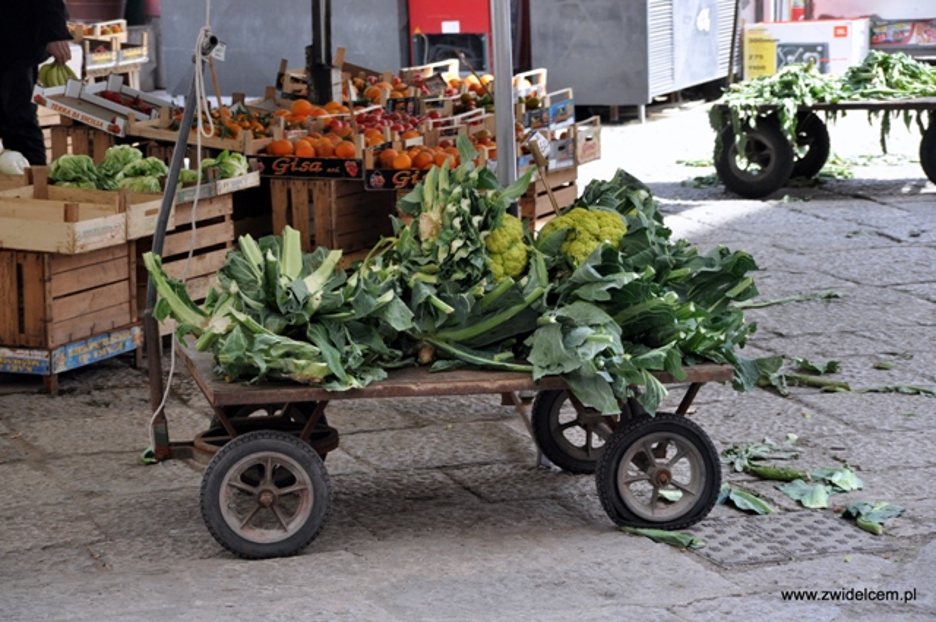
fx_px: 3506
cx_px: 468
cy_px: 311
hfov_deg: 15.2
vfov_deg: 10.1
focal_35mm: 135
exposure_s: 1/250
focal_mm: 90
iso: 450
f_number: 5.3
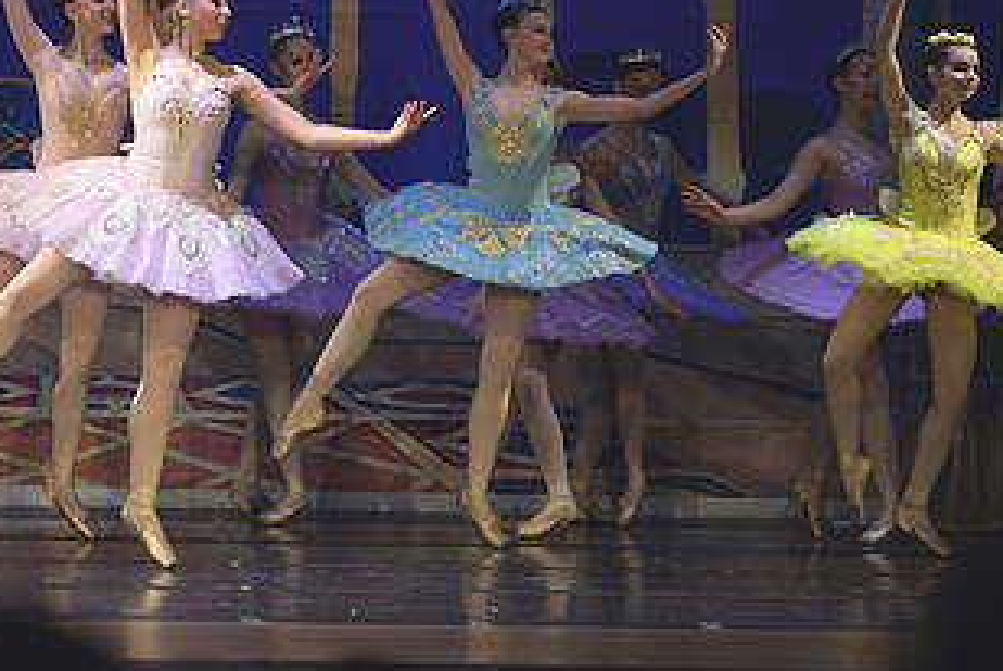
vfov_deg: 4.0
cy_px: 184
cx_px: 192
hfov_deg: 5.9
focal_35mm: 348
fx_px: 9705
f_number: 2.8
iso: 250
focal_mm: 185
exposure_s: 1/320
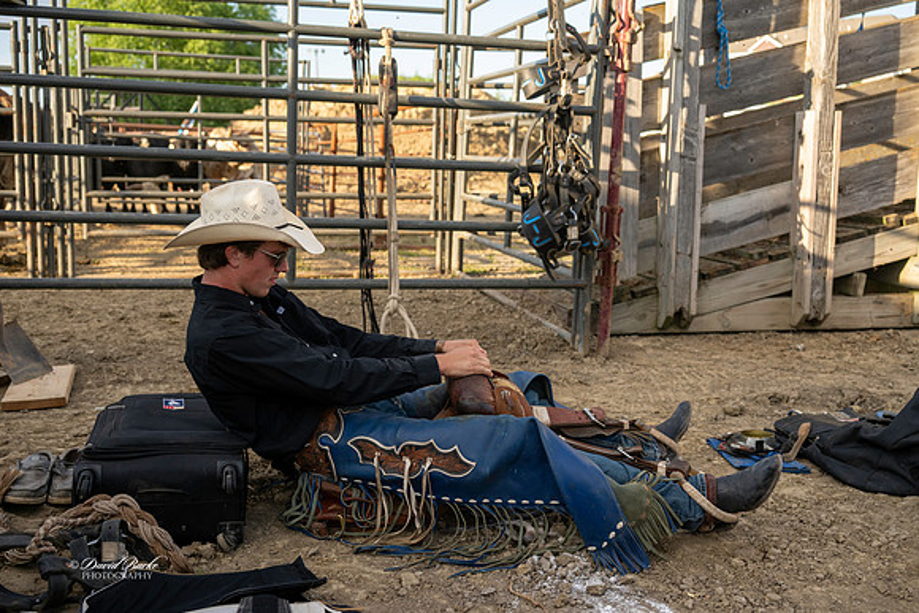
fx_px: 919
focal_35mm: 36
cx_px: 460
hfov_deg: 53.1
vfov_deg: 36.9
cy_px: 306
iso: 500
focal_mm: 36
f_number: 4
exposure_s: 1/1000
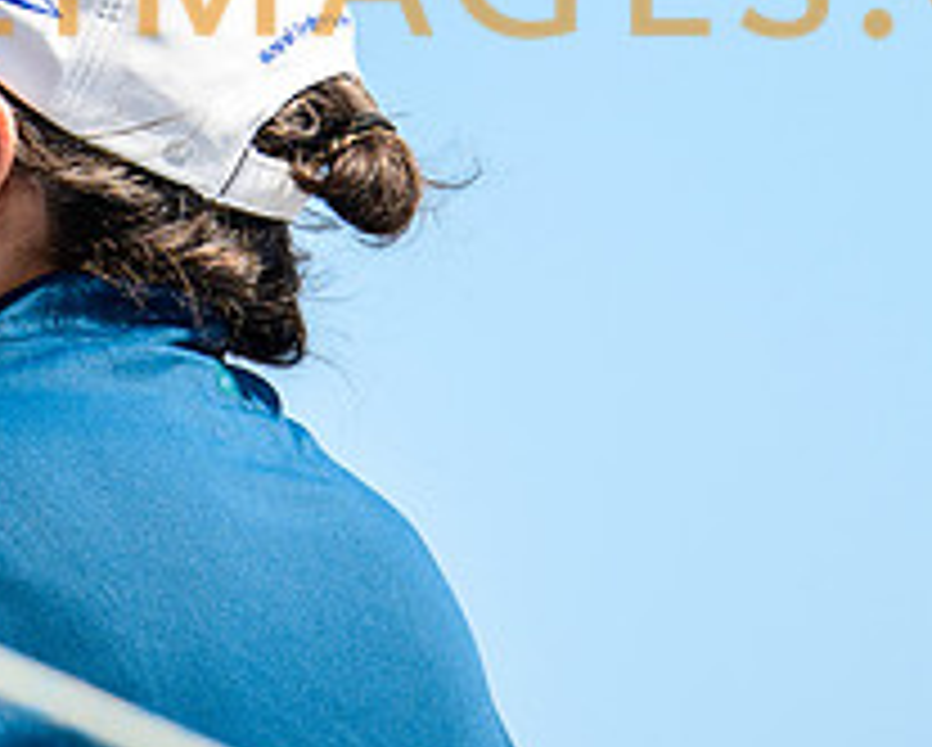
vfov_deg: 1.0
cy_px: -54
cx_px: 86
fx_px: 43513
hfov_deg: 1.2
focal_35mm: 1576
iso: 250
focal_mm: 400
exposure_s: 1/1250
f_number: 4.5
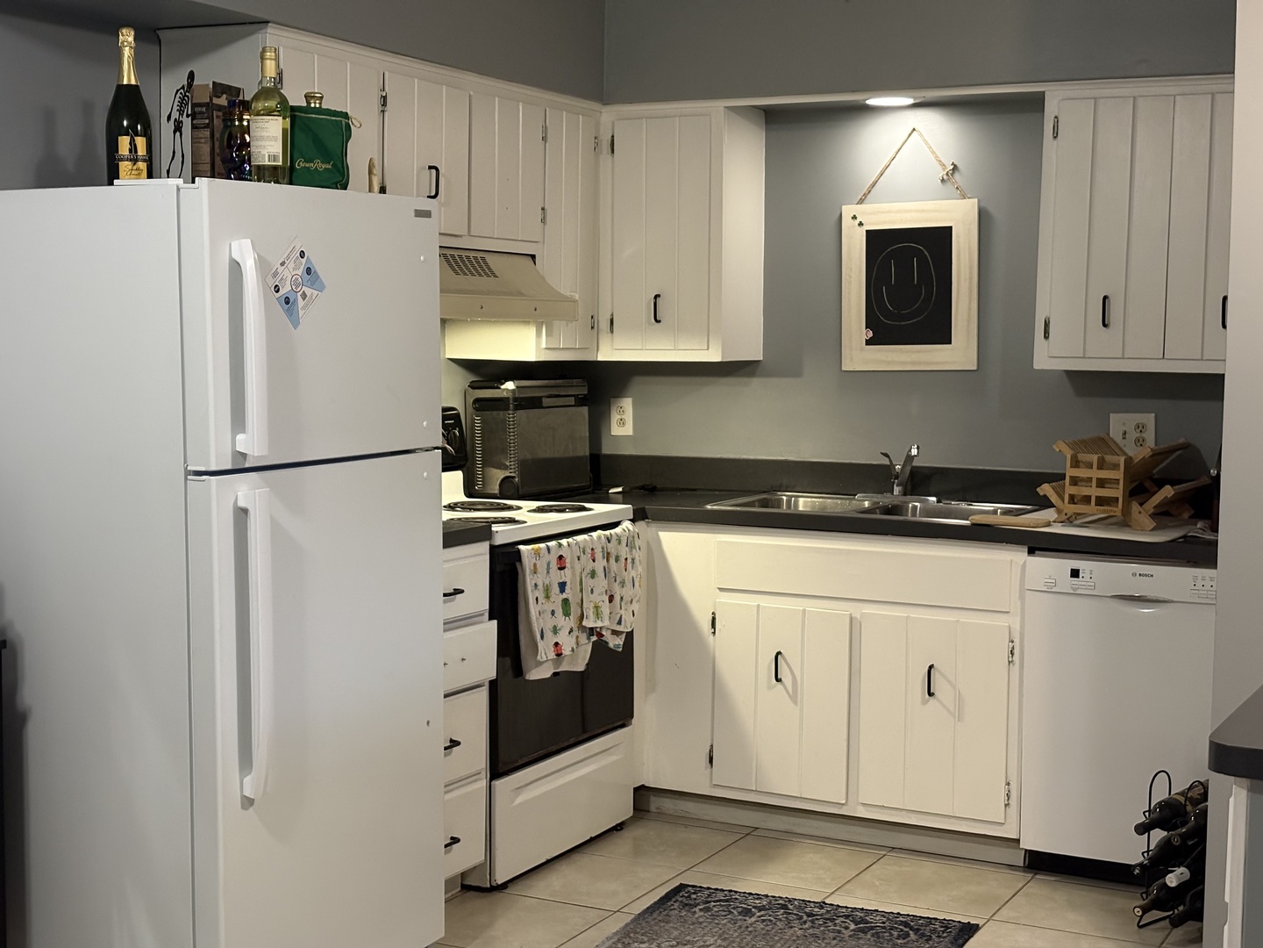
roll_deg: +0.0
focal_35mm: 52
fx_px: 1897
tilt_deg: -4.2
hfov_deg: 36.8
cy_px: 474
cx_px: 632
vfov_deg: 28.0
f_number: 1.6
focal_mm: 5.96
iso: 250
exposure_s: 1/30
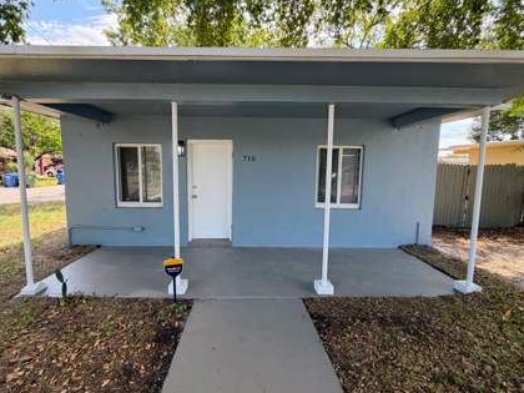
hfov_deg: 94.5
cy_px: 188
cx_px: 252
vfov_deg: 78.1
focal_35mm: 16
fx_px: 242
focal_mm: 2.22
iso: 50
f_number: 2.2
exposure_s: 1/168
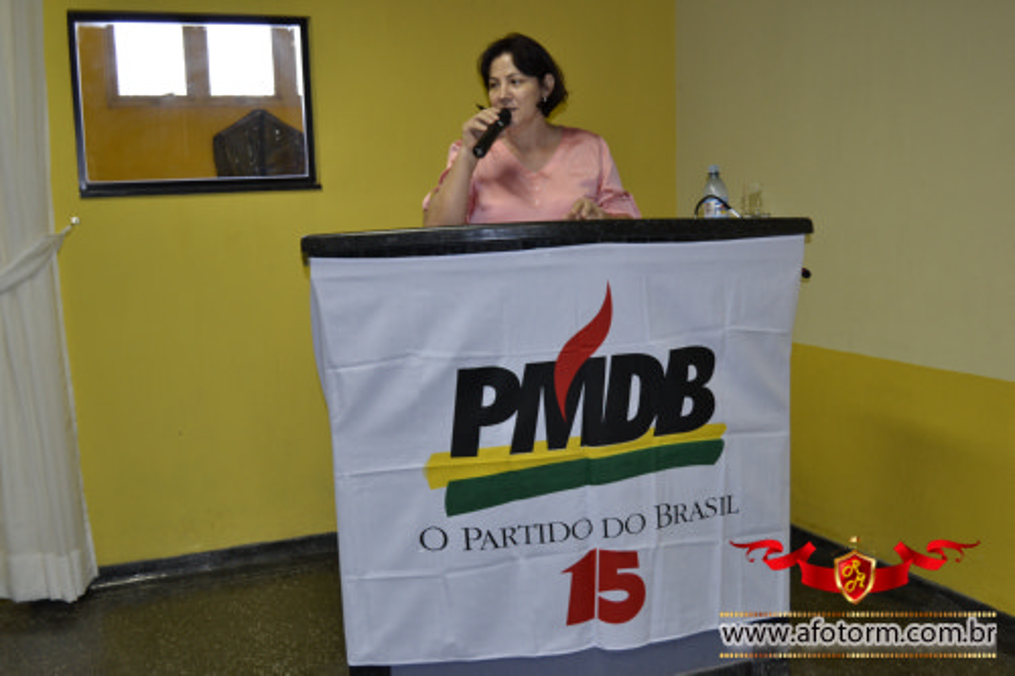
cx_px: 508
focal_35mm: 39
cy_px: 338
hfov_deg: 49.6
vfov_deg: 34.2
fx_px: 1099
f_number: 4.2
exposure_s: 1/60
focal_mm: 26
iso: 800
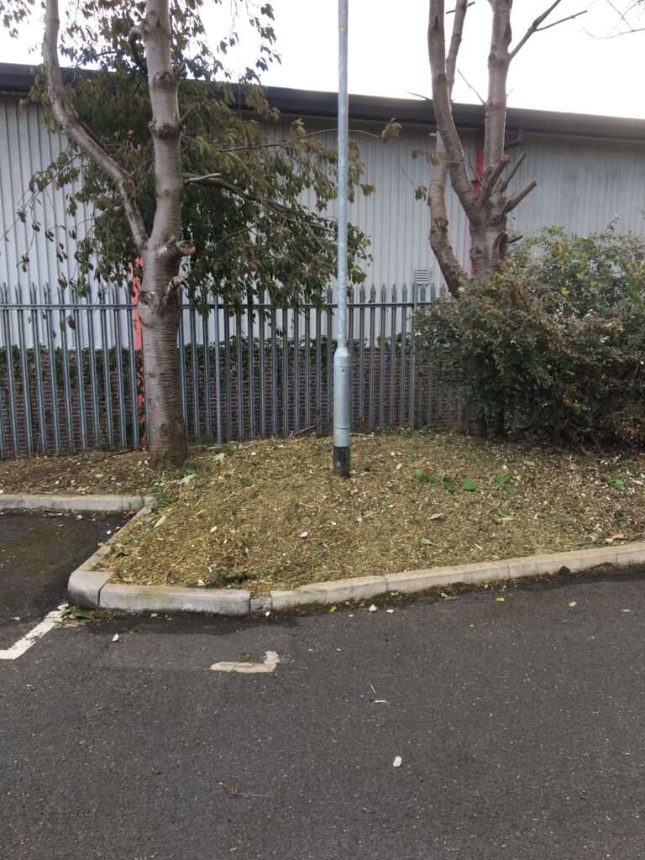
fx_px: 720
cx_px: 322
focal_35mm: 29
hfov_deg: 48.2
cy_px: 430
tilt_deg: -8.6
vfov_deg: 61.7
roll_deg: -1.8
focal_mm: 4.15
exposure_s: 1/109
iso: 25
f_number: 2.2
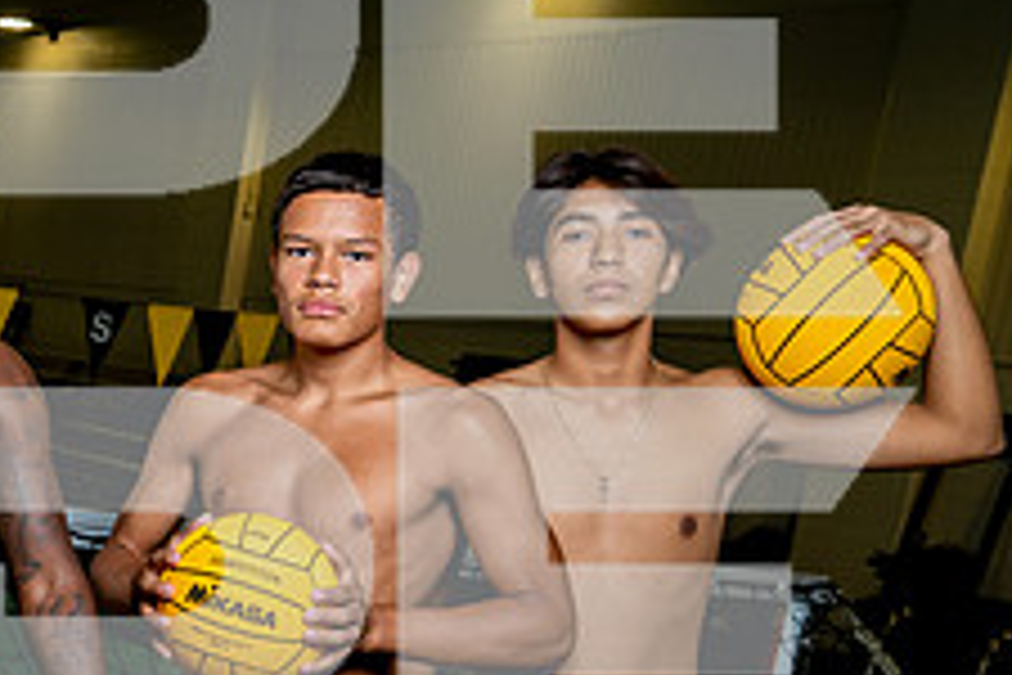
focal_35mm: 62
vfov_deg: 21.4
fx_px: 1743
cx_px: -229
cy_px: 628
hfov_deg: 28.0
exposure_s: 1/250
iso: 100
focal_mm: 24
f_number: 4.5
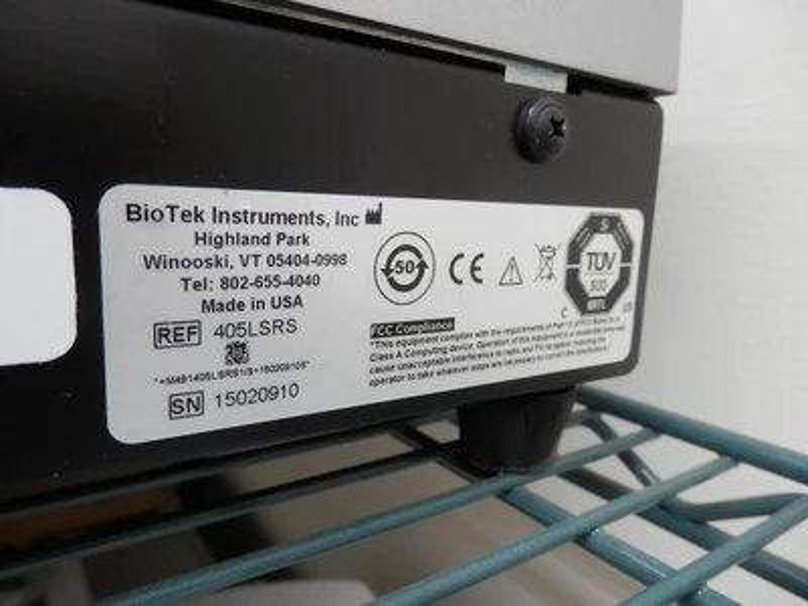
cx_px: 404
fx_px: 584
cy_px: 303
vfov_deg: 54.9
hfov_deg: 69.4
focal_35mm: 25
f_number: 3
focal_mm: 4.5
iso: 200
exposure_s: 1/15
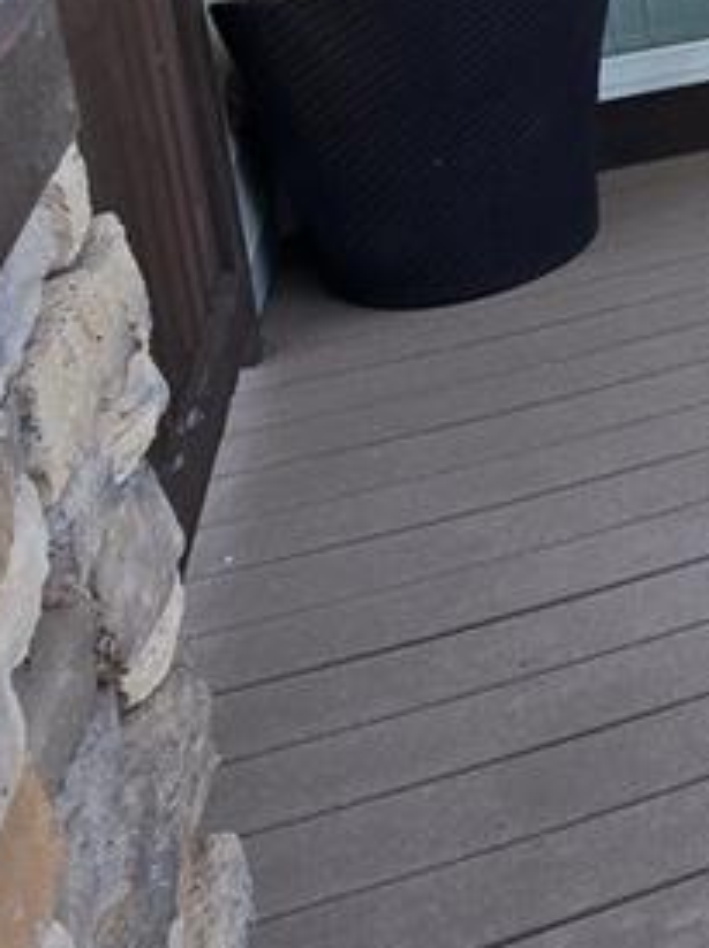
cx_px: 1293
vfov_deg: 28.8
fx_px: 1559
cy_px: -218
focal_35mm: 57
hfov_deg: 19.1
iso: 50
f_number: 2.2
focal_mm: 2.2
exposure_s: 1/282
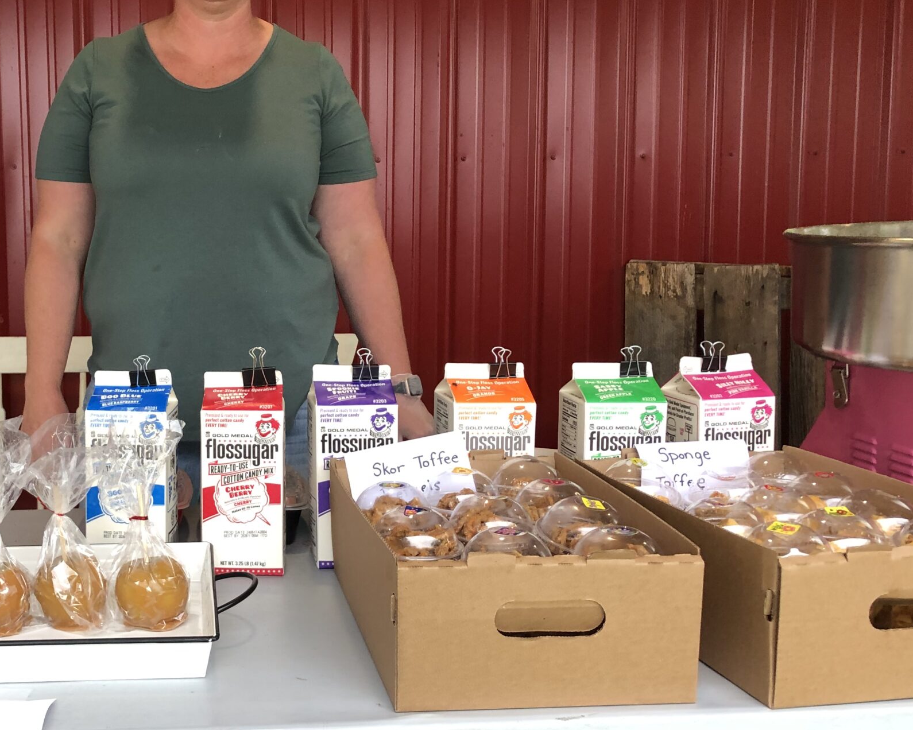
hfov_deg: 40.6
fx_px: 1189
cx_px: 212
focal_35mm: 44
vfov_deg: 34.1
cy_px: 338
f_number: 1.8
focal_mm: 4
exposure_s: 1/30
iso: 32
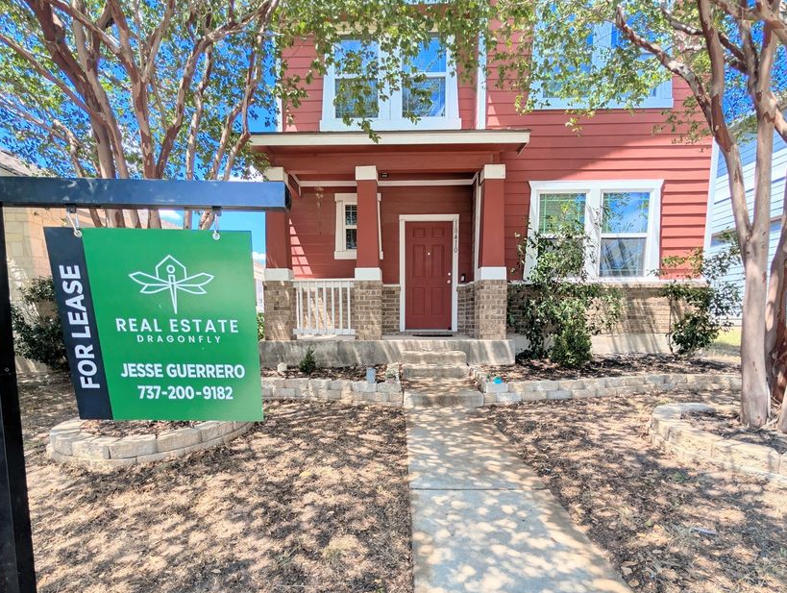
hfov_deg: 98.1
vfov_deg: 81.0
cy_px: 354
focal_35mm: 15
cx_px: 392
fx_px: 342
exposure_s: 1/1224
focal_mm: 2.02
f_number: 1.7
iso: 48
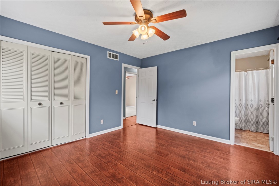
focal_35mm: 15
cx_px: 140
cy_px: 93
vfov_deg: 77.3
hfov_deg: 100.4
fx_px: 116
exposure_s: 1.3
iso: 400
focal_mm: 10
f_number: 11
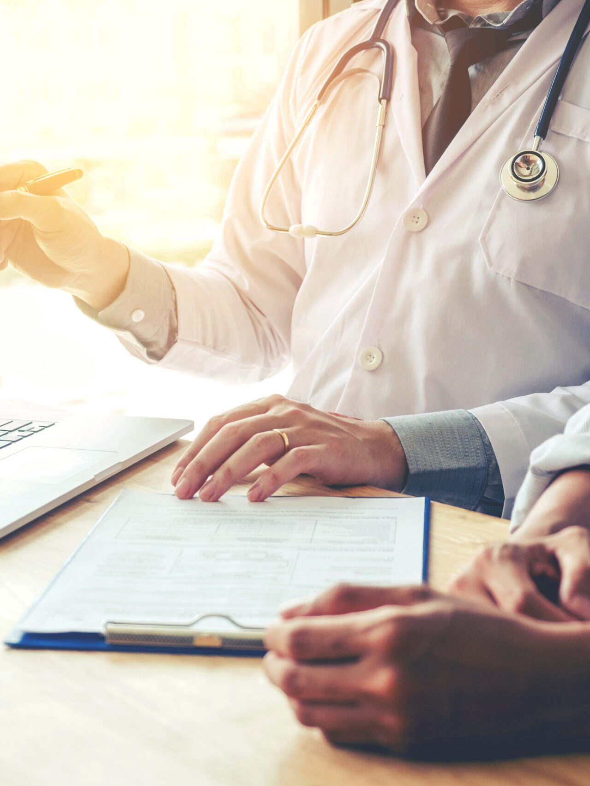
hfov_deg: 22.3
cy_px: 393
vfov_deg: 29.8
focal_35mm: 65
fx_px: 1477
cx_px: 132
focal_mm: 30.2
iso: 250
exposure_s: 1/320
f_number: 3.6
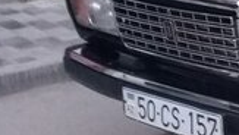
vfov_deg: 8.8
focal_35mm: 137
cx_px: 443
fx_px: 869
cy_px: -5
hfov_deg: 13.8
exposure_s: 1/33
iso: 160
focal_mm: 3.3
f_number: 2.2
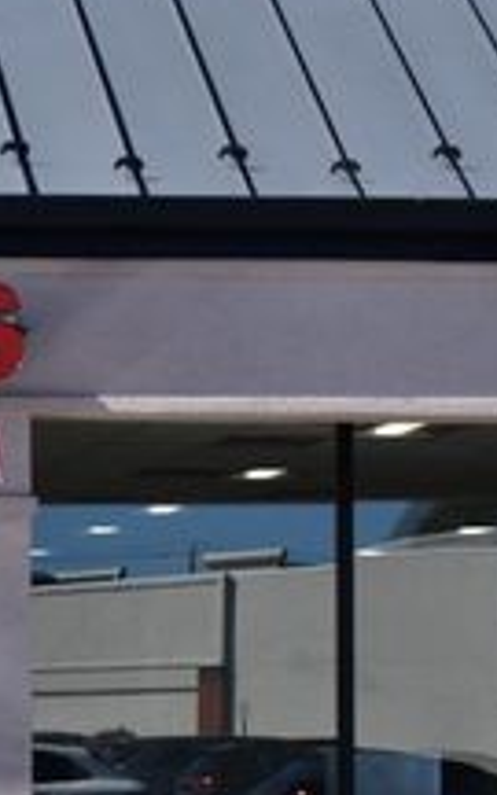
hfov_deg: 10.0
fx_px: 2655
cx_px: -479
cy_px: 732
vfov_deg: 16.8
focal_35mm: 123
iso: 400
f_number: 11
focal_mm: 27
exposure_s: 1/500
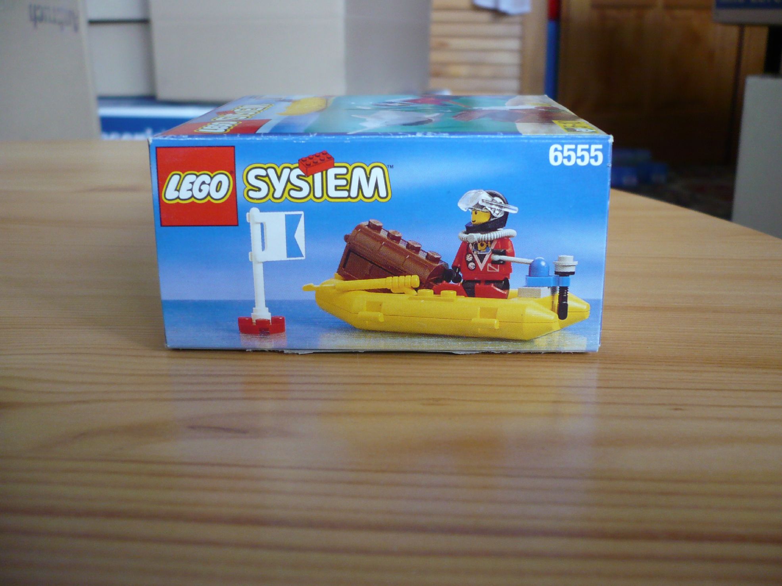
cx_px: 391
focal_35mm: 35
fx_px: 791
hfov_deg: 52.6
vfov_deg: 40.7
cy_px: 293
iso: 160
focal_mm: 5.8
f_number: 2.8
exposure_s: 1/30
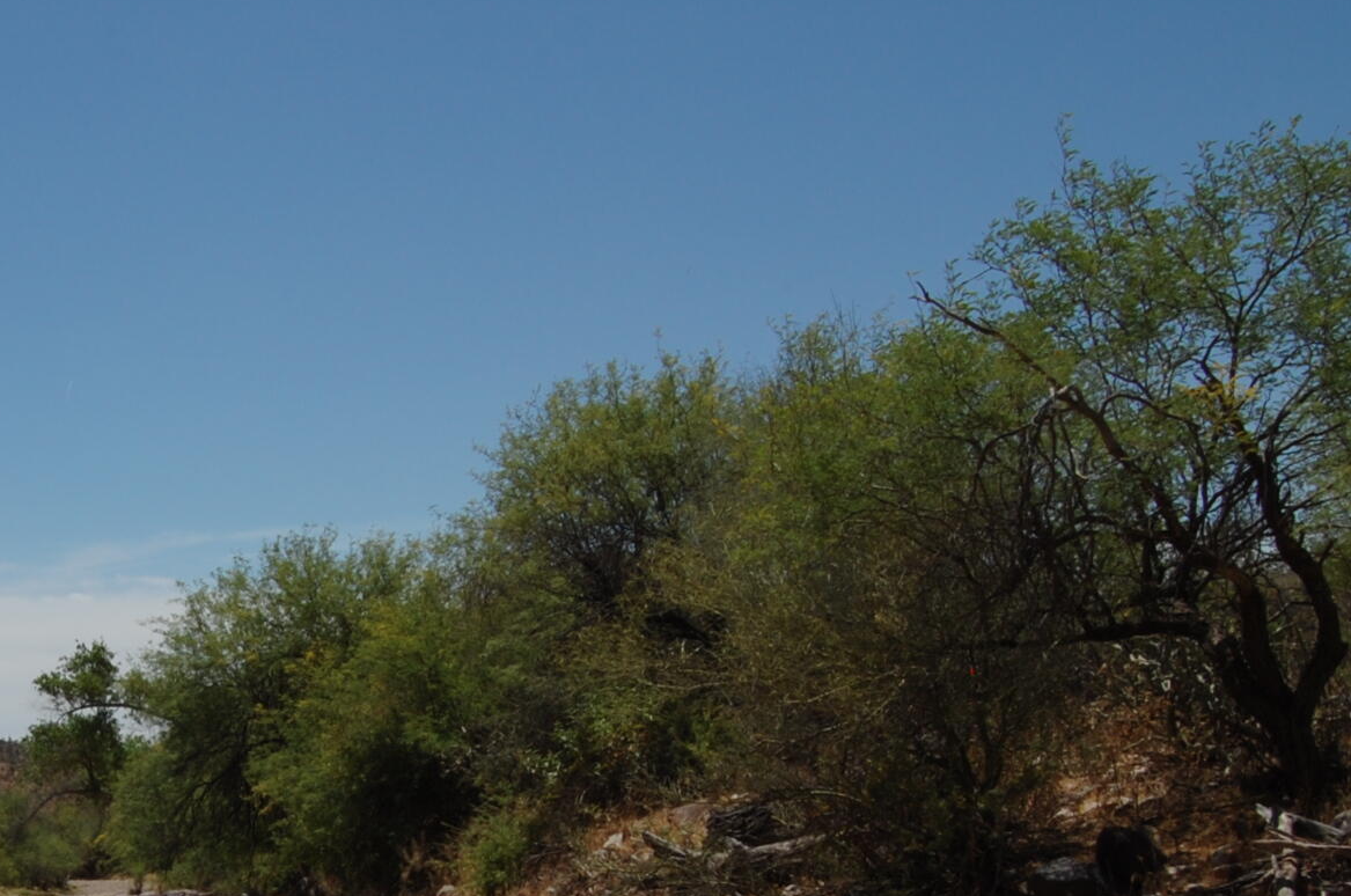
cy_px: 839
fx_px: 2173
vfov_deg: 22.6
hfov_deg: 32.9
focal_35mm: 58
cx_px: 157
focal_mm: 20
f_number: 18
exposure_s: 1/125
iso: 200
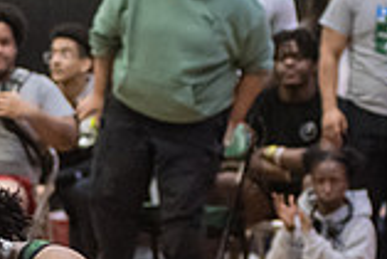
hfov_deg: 6.8
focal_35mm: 302
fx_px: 3249
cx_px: -64
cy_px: 270
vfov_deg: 4.6
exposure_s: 1/400
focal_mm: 80
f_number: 3.5
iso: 8000
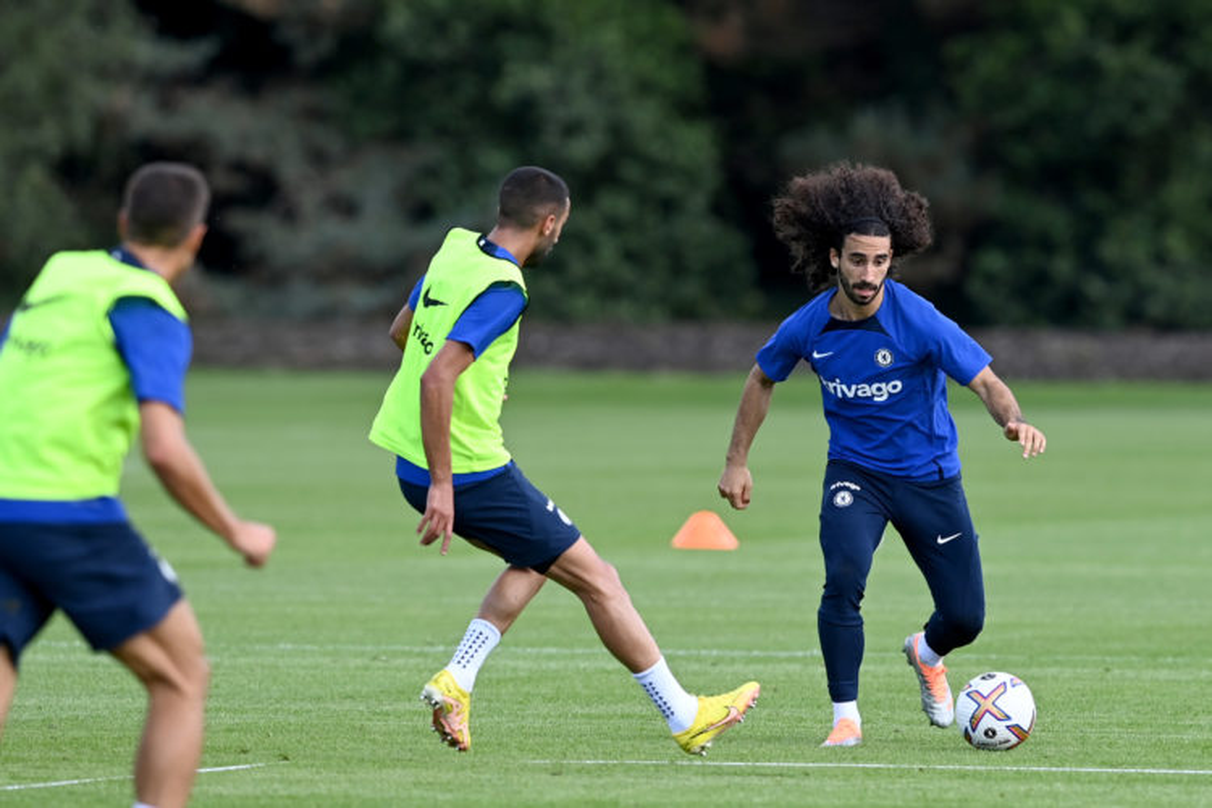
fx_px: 13466
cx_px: 606
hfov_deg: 5.2
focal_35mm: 400
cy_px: 404
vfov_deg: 3.4
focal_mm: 400
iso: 640
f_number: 4
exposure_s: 1/1600
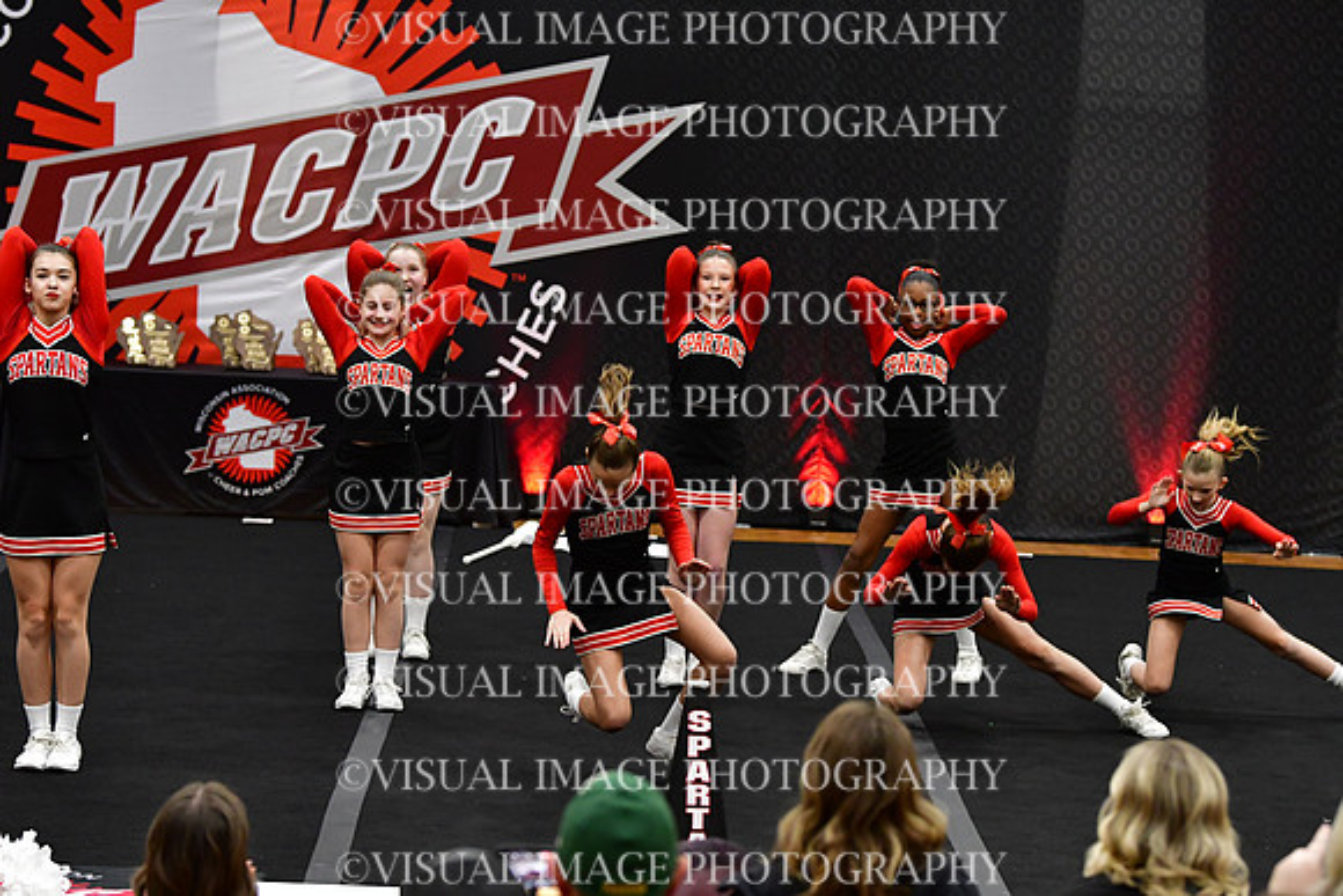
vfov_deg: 10.6
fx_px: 4813
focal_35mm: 129
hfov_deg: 15.9
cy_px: 448
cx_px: 672
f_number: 3.5
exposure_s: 1/500
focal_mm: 86
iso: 4000
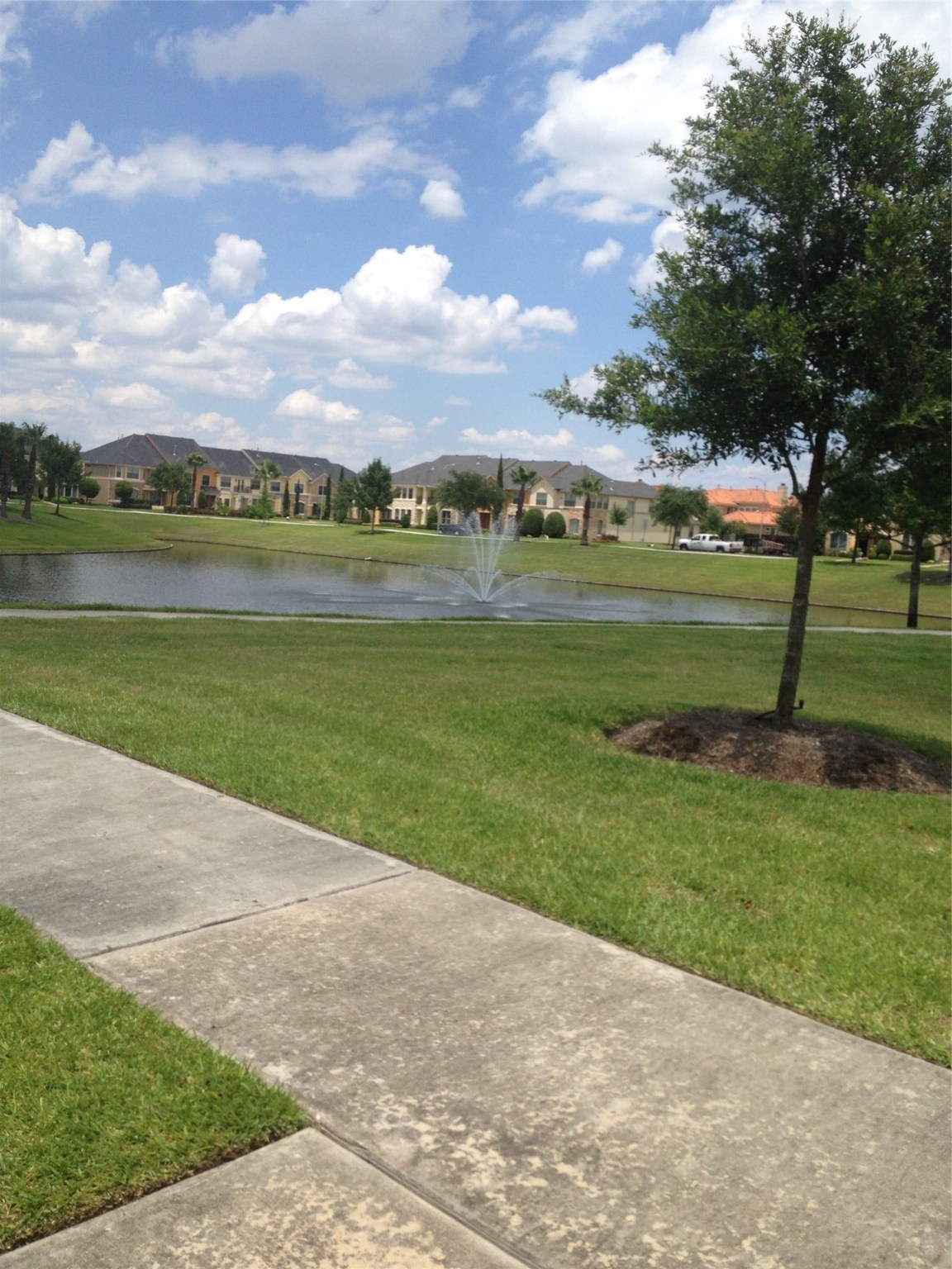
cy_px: 634
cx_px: 476
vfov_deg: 52.6
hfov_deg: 40.7
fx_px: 1283
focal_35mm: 35
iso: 50
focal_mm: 4.28
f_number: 2.4
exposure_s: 1/2123
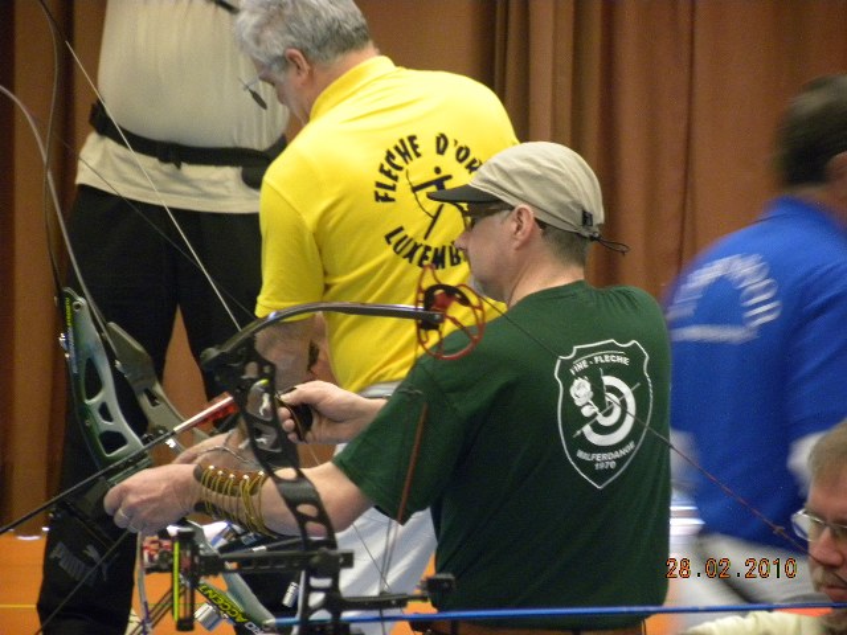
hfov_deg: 4.1
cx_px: 424
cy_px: 318
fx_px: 11769
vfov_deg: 3.1
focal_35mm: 481
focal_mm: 85.6
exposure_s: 1/13.4
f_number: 5
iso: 400
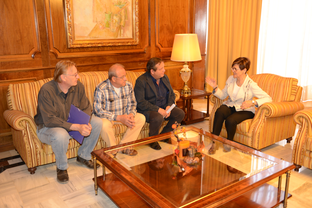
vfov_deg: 38.9
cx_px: 156
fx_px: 295
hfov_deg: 55.8
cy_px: 104
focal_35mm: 34
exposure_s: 1/50
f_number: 3.2
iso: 800
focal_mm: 34
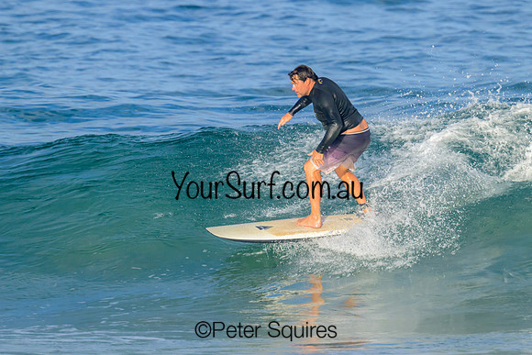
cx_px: 296
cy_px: 116
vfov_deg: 1.5
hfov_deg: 2.3
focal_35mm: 908
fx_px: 13420
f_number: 11
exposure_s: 1/1600
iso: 900
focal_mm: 660
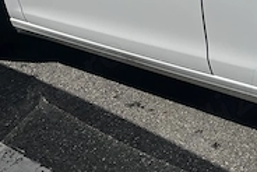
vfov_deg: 14.5
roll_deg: +0.2
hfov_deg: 21.1
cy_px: -89
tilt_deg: -14.1
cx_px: 327
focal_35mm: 88
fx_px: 629
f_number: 1.6
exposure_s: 1/9091
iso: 50
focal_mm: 5.1
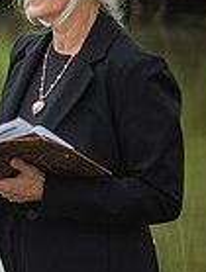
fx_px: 4091
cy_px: -77
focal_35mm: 518
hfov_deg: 2.8
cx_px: -427
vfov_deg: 3.8
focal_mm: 105
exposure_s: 1/400
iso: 125
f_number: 4
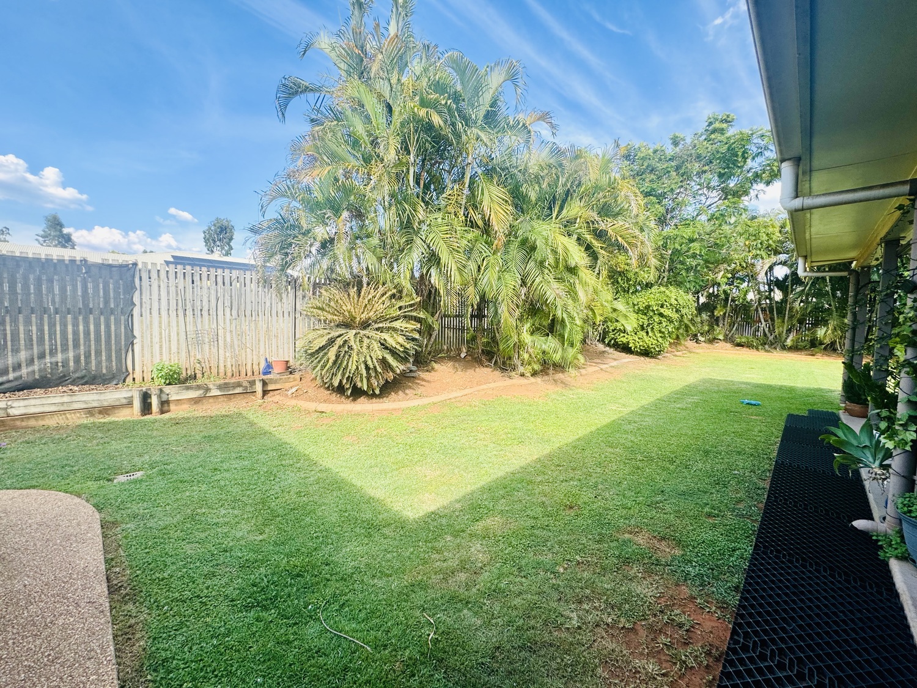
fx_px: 371
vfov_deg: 85.7
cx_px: 458
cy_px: 344
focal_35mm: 14
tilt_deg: -3.5
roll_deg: -0.9
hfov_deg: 102.1
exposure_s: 1/435
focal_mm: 2.22
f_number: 2.2
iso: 40
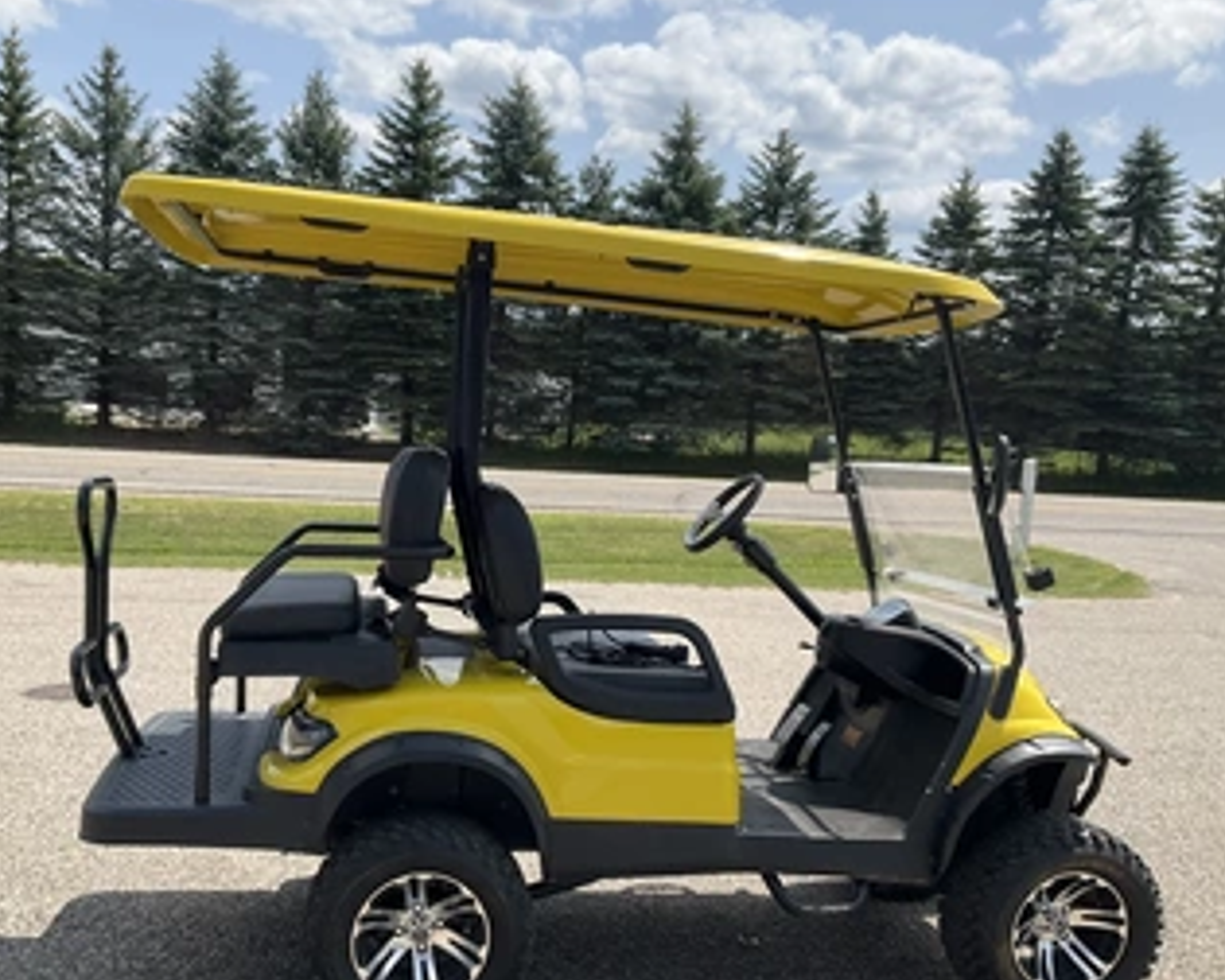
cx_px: 556
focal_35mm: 36
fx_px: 1305
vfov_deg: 41.0
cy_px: 576
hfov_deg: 50.2
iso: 25
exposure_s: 1/1730
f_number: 1.8
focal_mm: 3
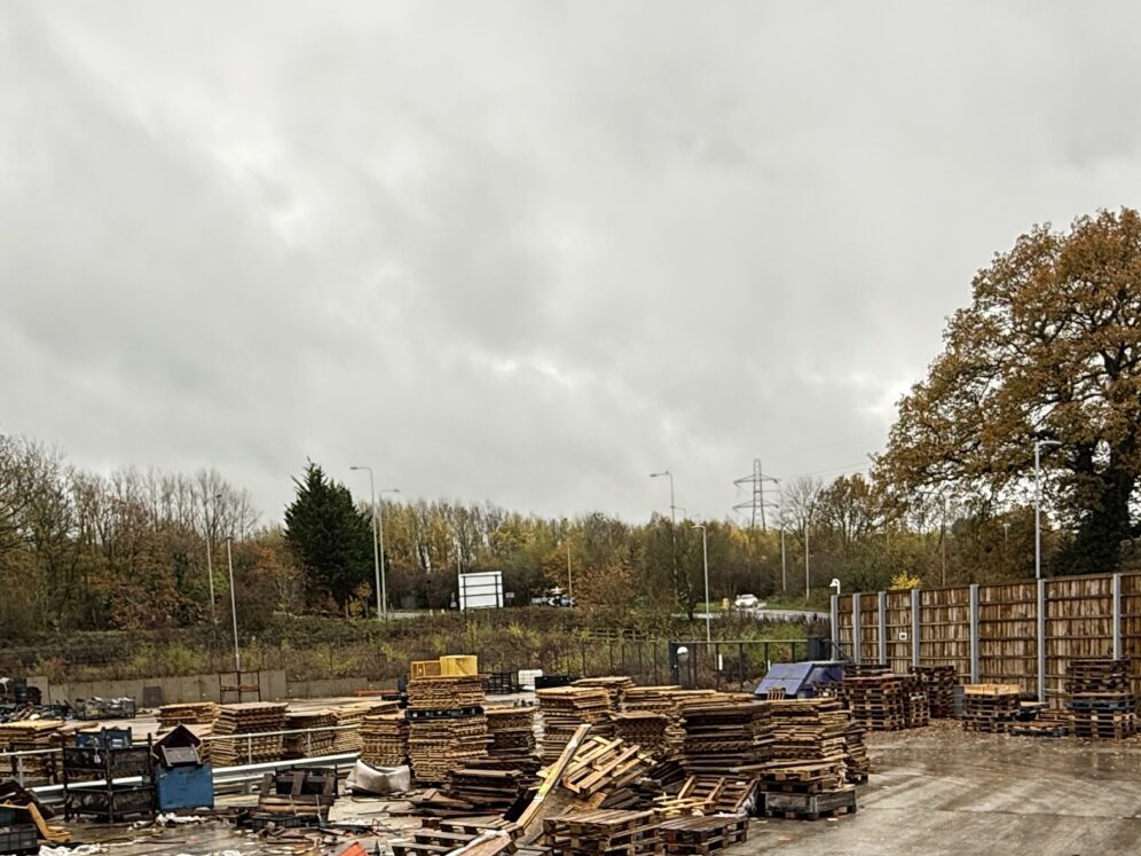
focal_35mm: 36
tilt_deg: -6.3
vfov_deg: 37.5
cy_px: 738
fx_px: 1187
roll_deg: +2.3
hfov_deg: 51.3
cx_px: 513
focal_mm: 2.22
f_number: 2.2
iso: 50
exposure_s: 1/99
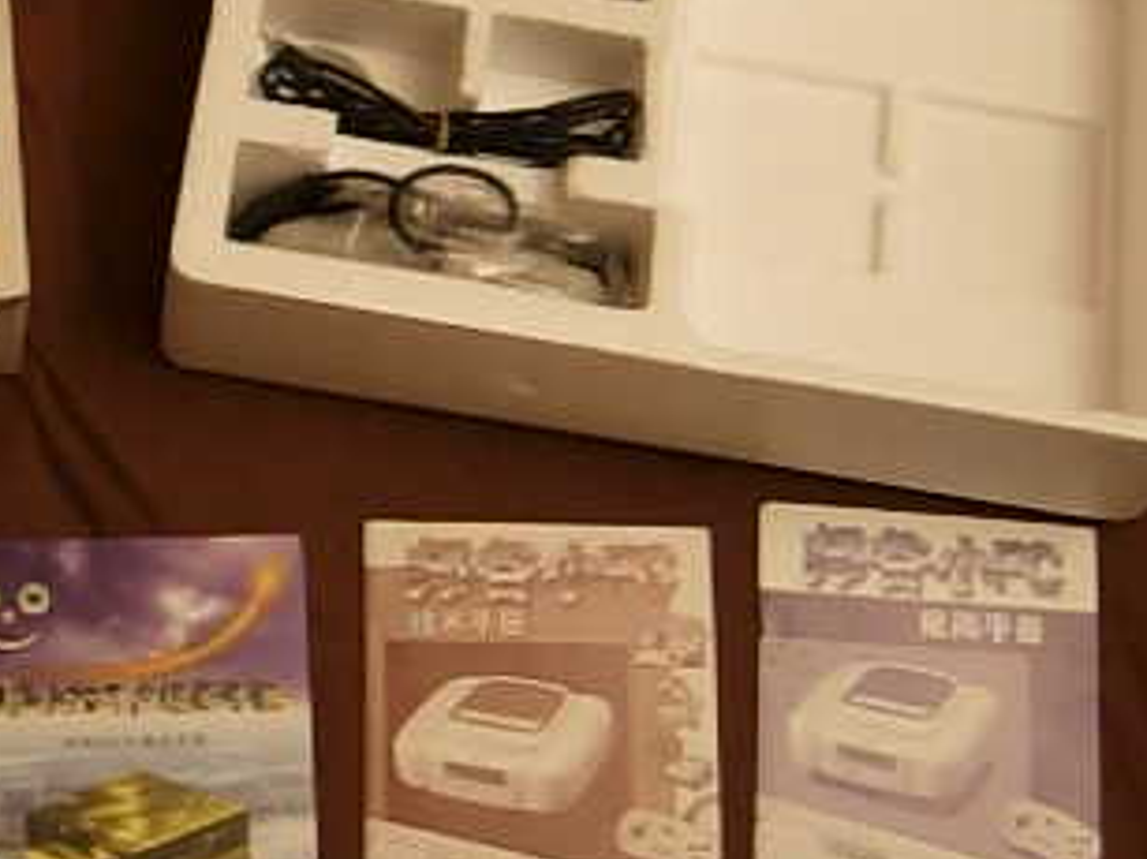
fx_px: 2484
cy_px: 314
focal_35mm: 75
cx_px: 90
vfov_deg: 19.6
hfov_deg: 25.1
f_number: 2.7
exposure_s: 1/32
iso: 145
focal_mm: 7.5
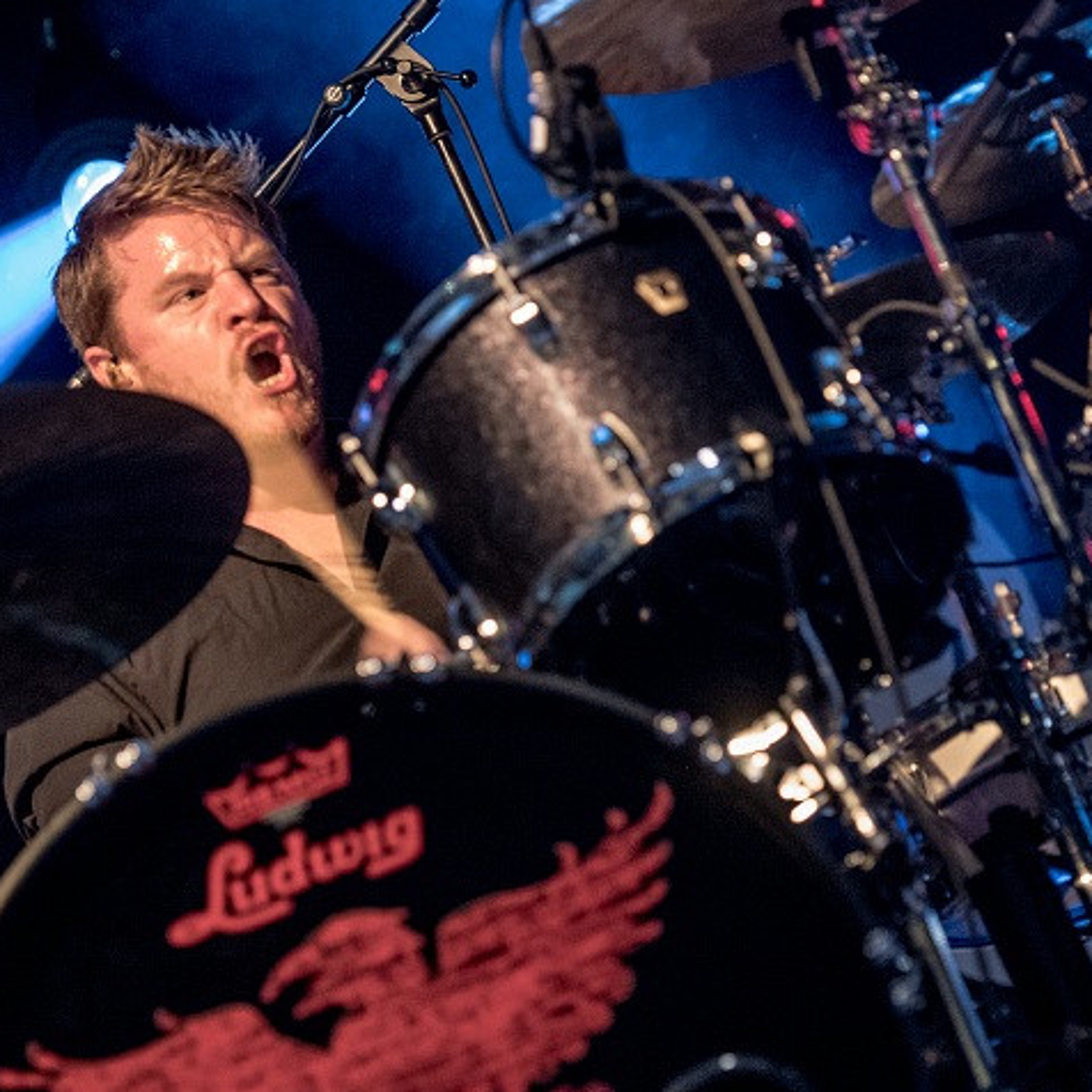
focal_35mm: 212
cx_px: 493
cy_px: 548
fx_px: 7566
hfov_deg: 8.3
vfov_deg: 8.3
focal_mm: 110
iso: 4000
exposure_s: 1/100
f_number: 2.8
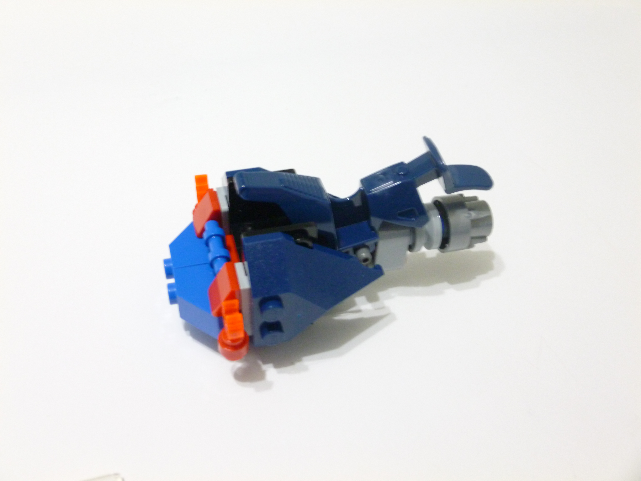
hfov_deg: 45.8
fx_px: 759
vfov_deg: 35.1
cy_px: 240
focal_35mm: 41
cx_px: 320
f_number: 3.8
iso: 400
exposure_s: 1/4
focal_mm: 7.4
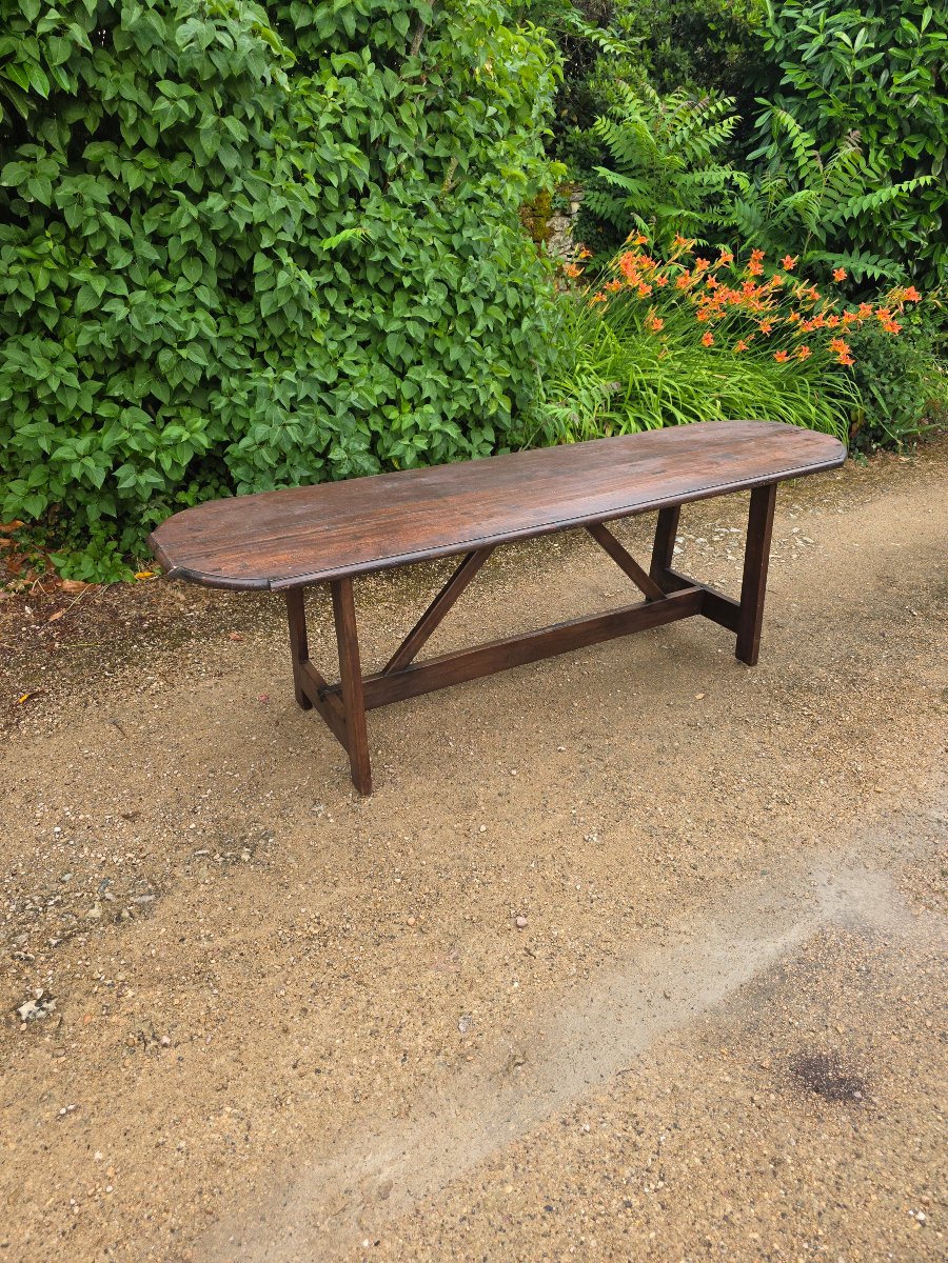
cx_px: 474
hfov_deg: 58.9
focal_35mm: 23
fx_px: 840
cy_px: 632
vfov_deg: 73.9
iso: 50
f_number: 1.7
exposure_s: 1/359
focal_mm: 6.3
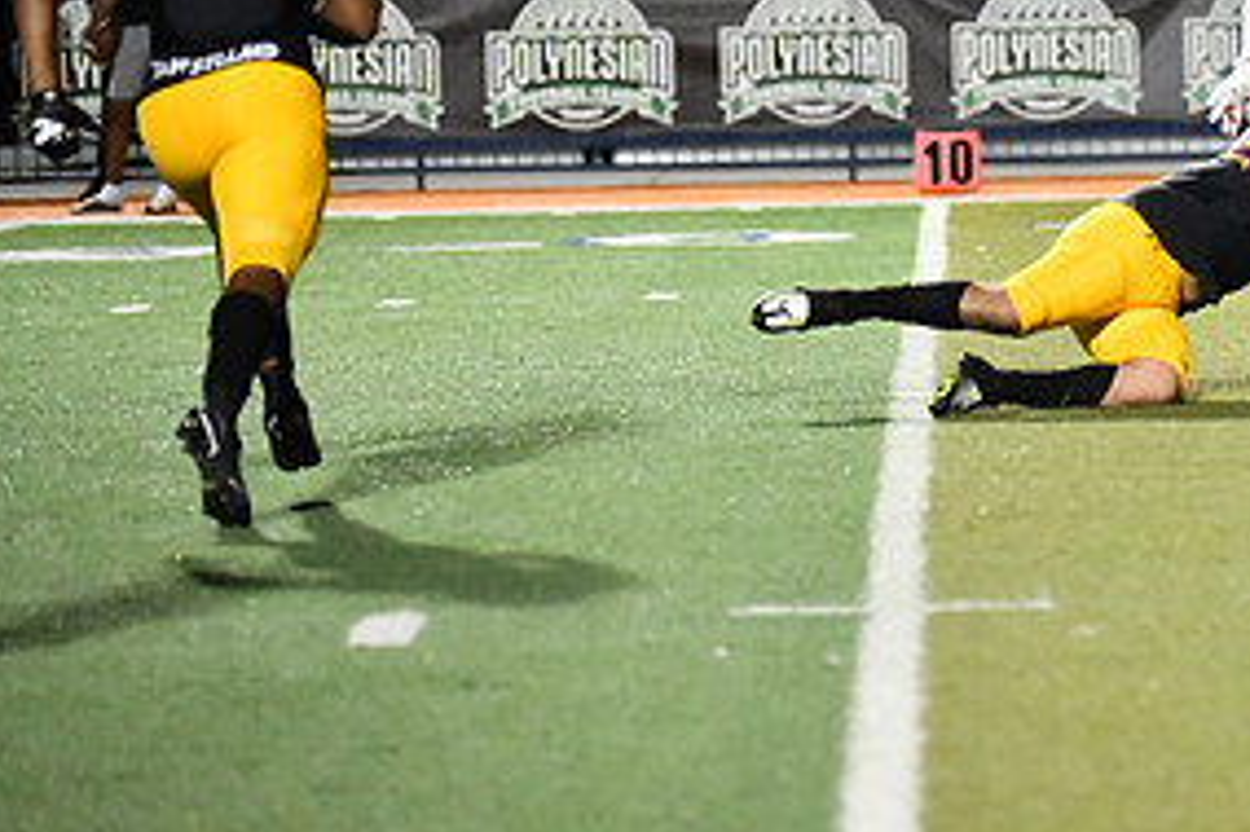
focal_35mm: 286
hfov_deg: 7.2
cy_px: 108
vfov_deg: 4.8
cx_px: 1259
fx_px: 9924
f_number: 2.8
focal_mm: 140
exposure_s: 1/3200
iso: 16000
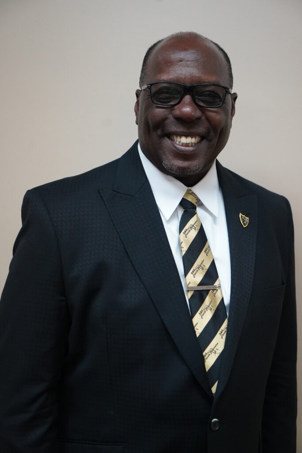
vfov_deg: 38.9
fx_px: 641
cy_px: 226
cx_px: 151
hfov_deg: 26.5
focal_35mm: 51
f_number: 4
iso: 6400
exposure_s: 1/160
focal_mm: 51
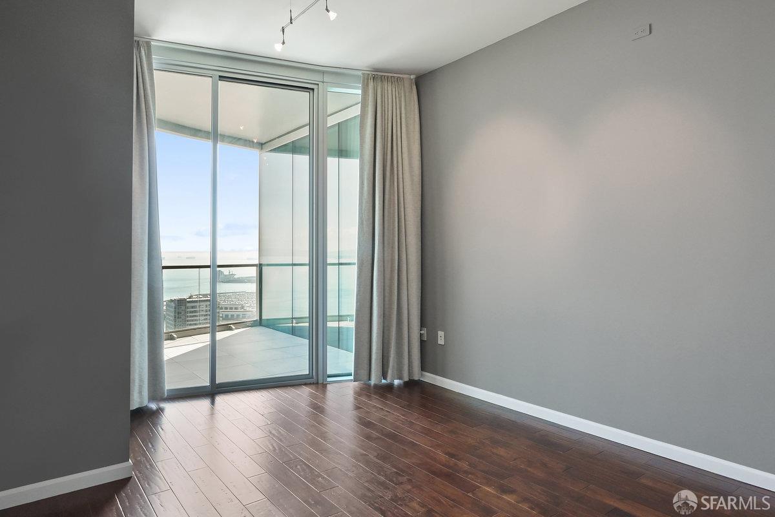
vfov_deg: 59.5
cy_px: 258
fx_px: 452
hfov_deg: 81.2
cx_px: 388
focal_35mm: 21
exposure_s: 1/20
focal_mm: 14
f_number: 11
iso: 800
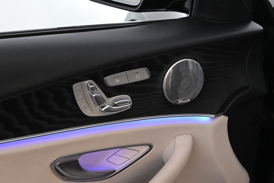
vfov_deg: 18.2
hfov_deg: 27.0
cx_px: 137
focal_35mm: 75
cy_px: 92
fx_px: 571
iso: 11400
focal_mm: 50
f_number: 6.3
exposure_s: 1/80
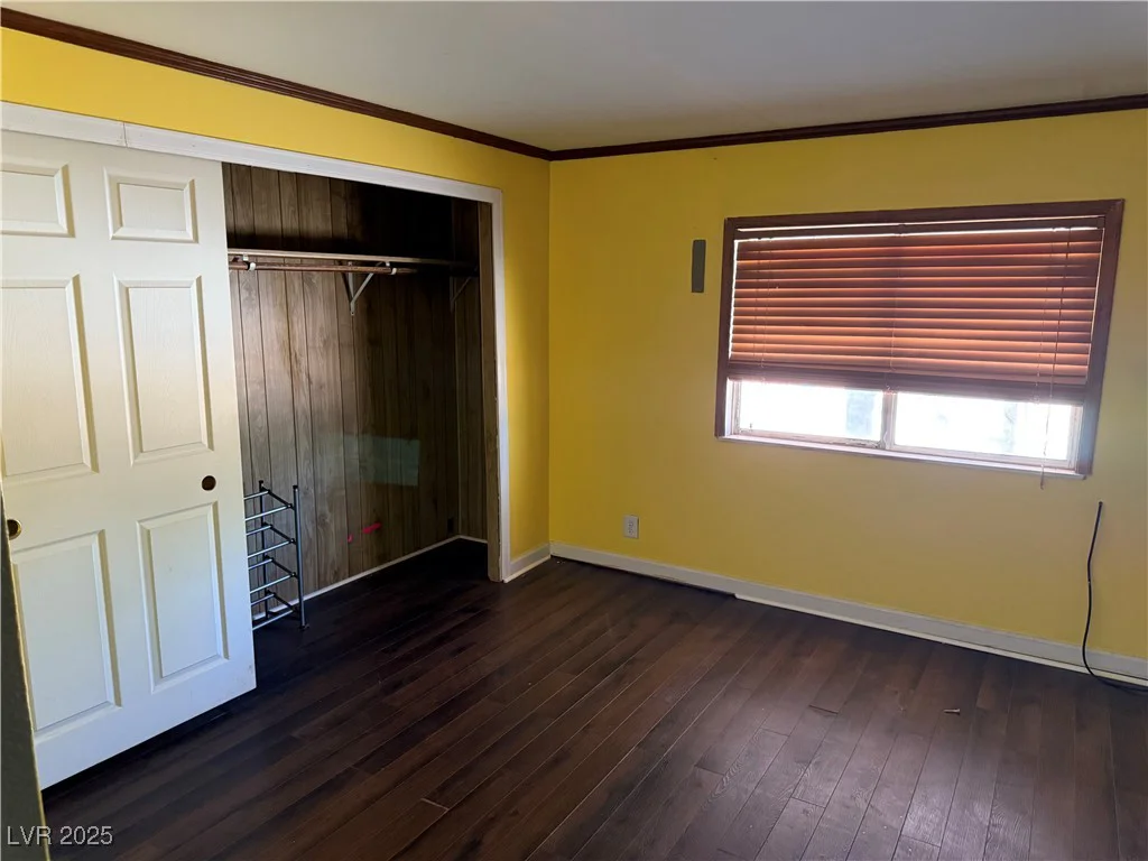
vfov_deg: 56.8
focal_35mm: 24
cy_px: 430
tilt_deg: -10.0
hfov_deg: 71.6
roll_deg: -0.1
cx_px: 574
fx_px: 796
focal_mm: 6.76
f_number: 1.78
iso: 500
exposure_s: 1/60
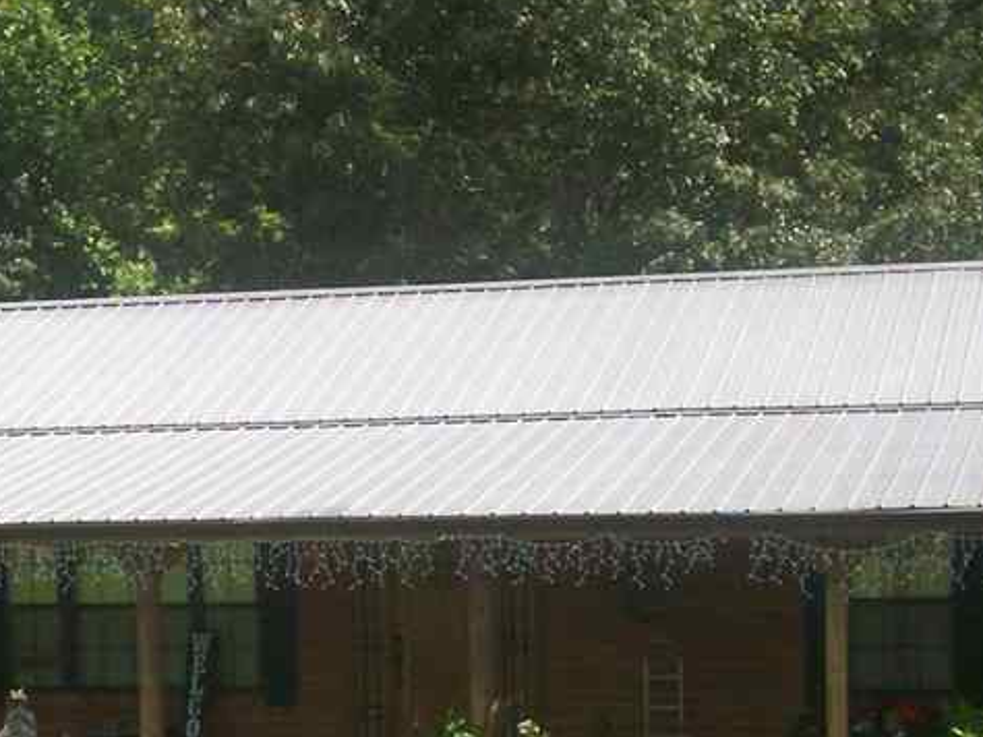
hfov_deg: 20.1
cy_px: 673
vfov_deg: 15.1
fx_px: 2754
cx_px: 286
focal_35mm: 97
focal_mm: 5.9
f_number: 4.5
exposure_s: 1/539
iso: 100
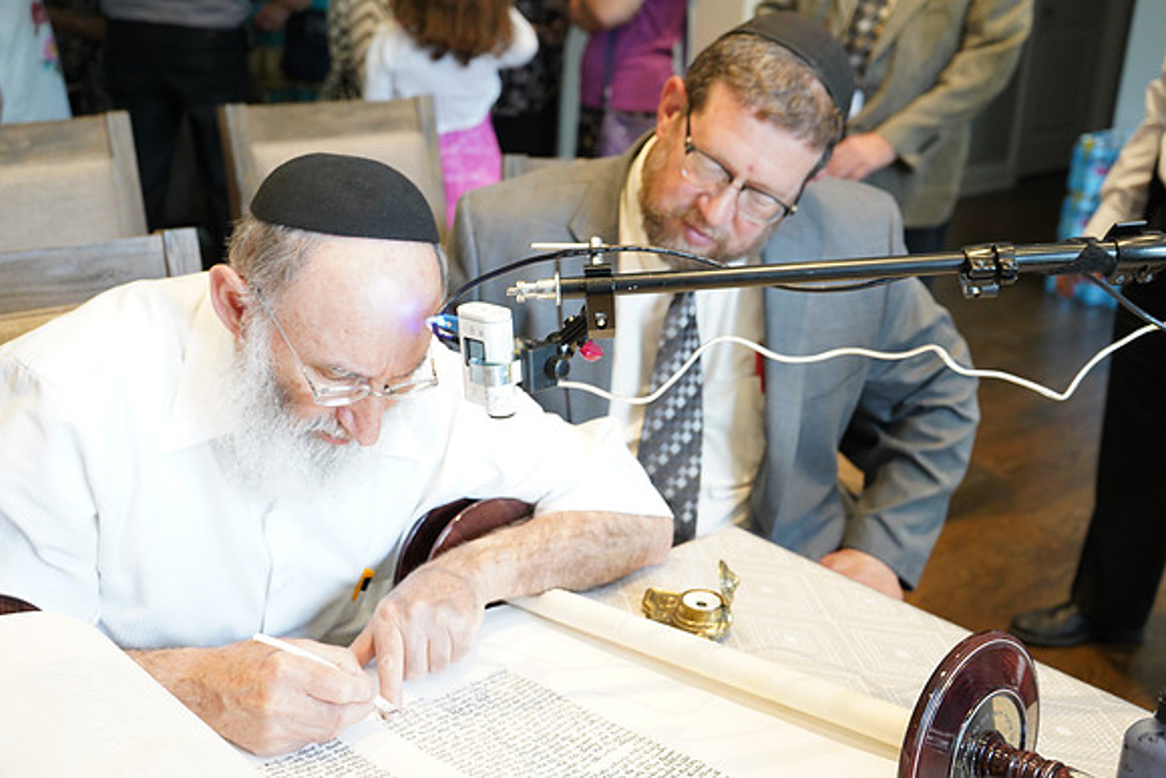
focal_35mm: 41
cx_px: 583
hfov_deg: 47.4
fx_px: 1328
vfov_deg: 32.6
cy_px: 389
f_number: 5
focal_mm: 41
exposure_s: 1/80
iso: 3200
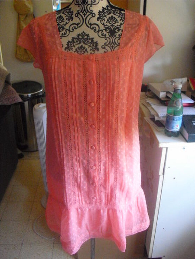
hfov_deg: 39.7
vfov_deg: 51.4
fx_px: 270
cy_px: 130
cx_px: 98
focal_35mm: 36
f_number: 3.1
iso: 800
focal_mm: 6.3
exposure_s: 1/40
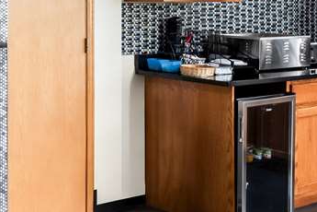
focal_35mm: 74
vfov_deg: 17.9
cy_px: -3
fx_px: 652
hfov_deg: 23.1
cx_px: -131
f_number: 9
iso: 160
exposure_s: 1/3
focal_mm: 17
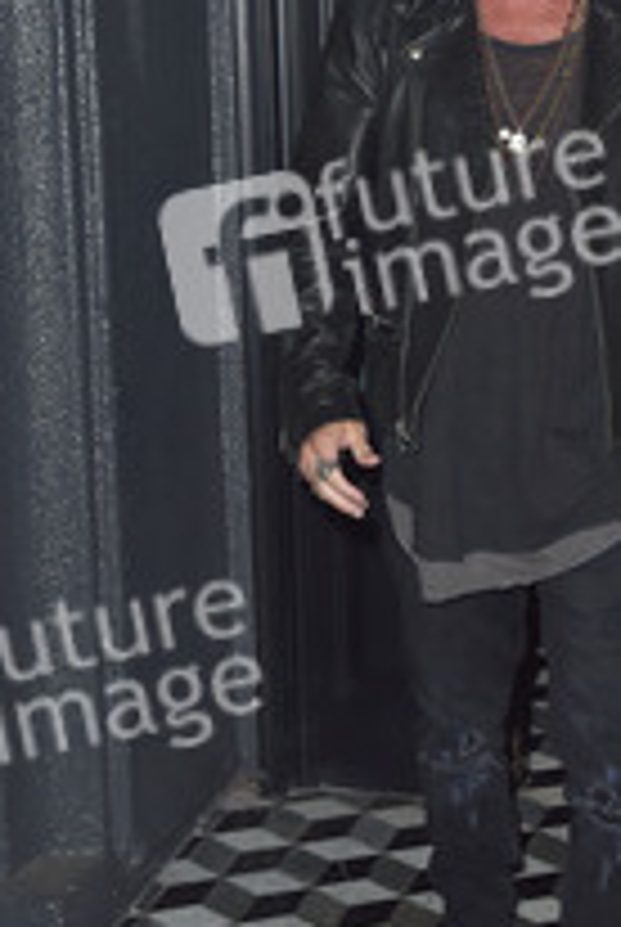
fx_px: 1702
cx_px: 524
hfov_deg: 20.4
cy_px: 464
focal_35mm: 66
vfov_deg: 30.5
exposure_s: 1/250
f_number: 6.3
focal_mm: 34
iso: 400
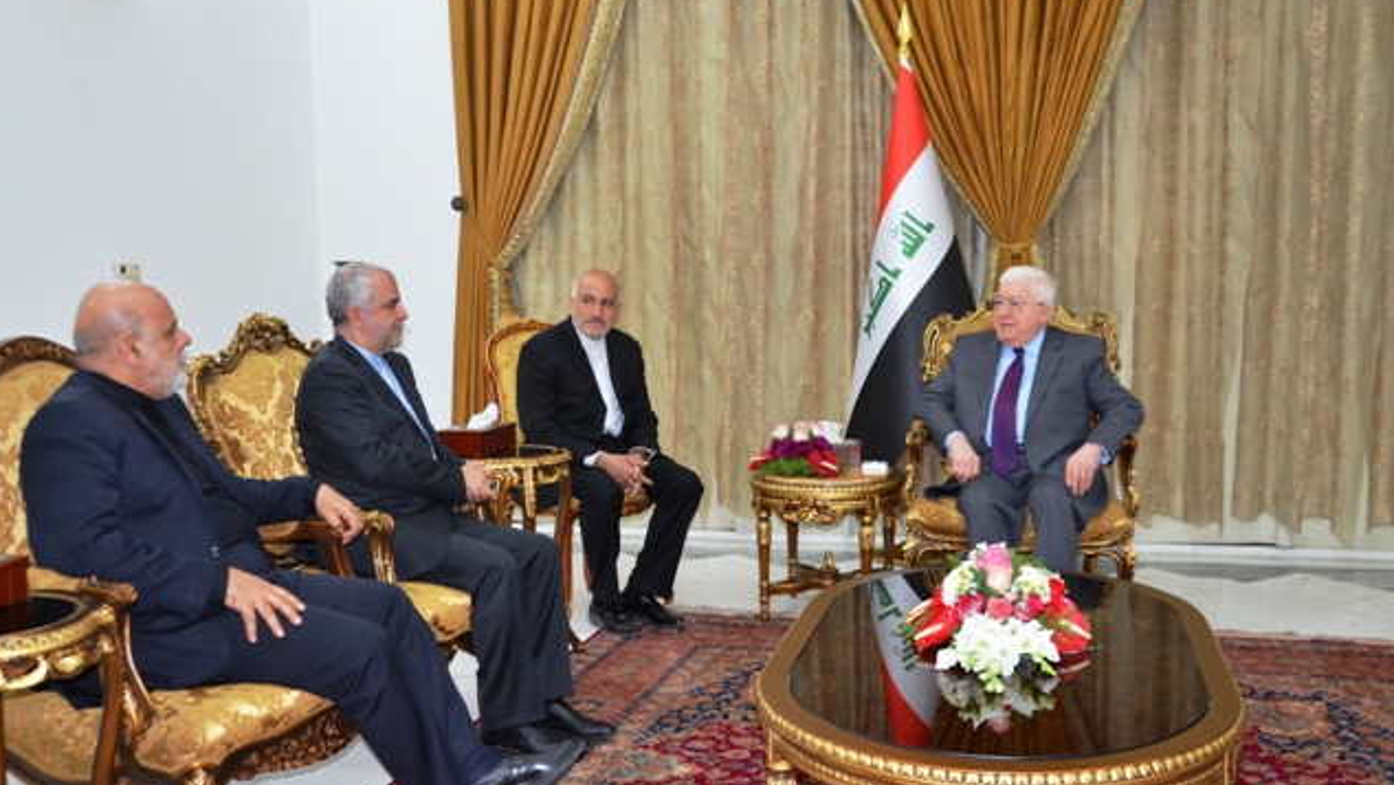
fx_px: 1405
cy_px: 385
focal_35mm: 38
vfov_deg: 31.2
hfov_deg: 52.8
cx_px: 695
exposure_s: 1/60
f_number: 3.8
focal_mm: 24
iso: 800
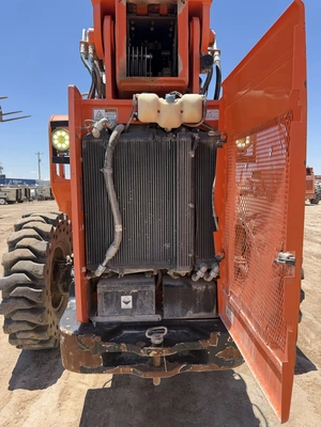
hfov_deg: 56.8
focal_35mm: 24
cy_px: 214
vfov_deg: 71.6
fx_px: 297
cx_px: 160
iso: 100
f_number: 1.78
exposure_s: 1/2801
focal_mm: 6.76
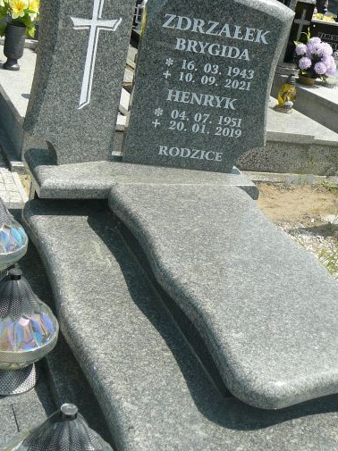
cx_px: 175
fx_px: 678
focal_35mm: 52
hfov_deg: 28.0
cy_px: 222
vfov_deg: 36.8
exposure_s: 1/800
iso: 80
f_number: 3.1
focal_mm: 6.1
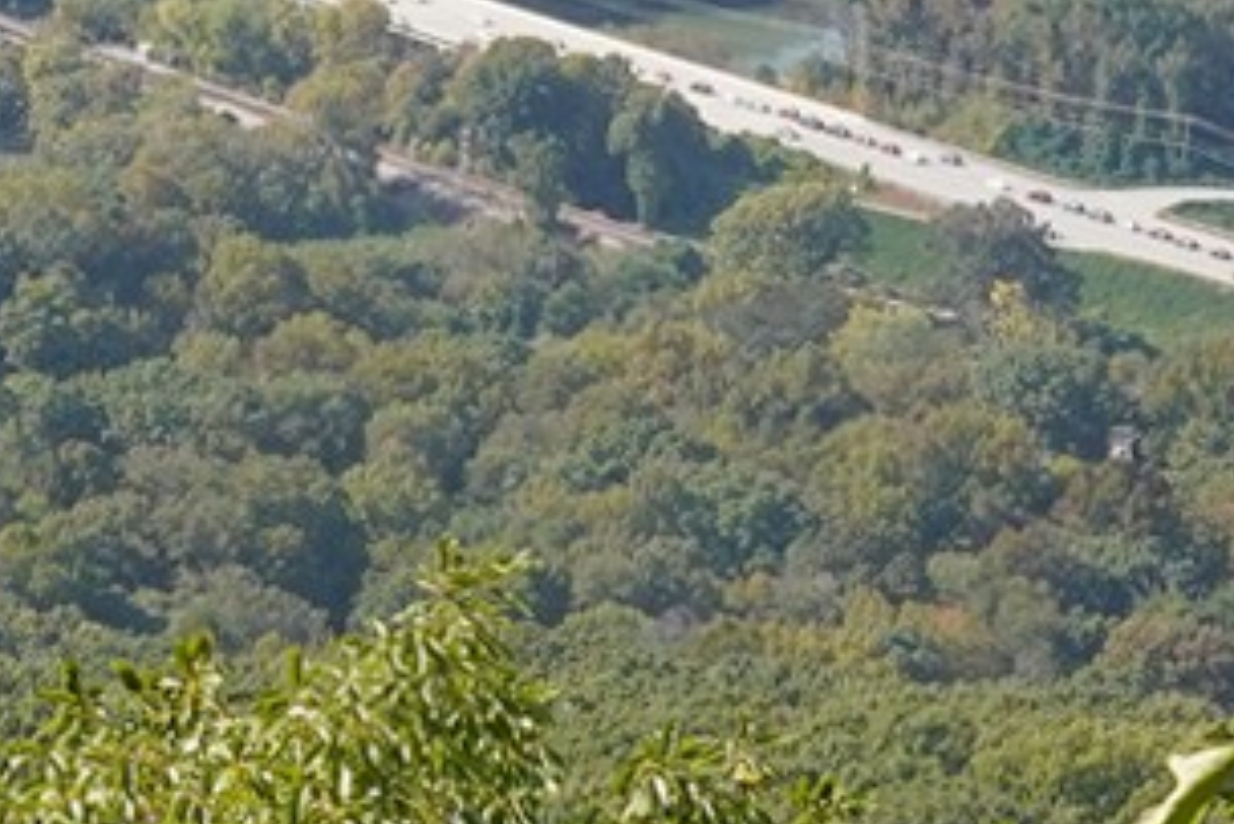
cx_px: -418
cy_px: -544
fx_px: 6996
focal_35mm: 204
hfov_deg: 9.9
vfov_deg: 6.6
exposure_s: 1/100
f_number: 20
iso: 400
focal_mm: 31
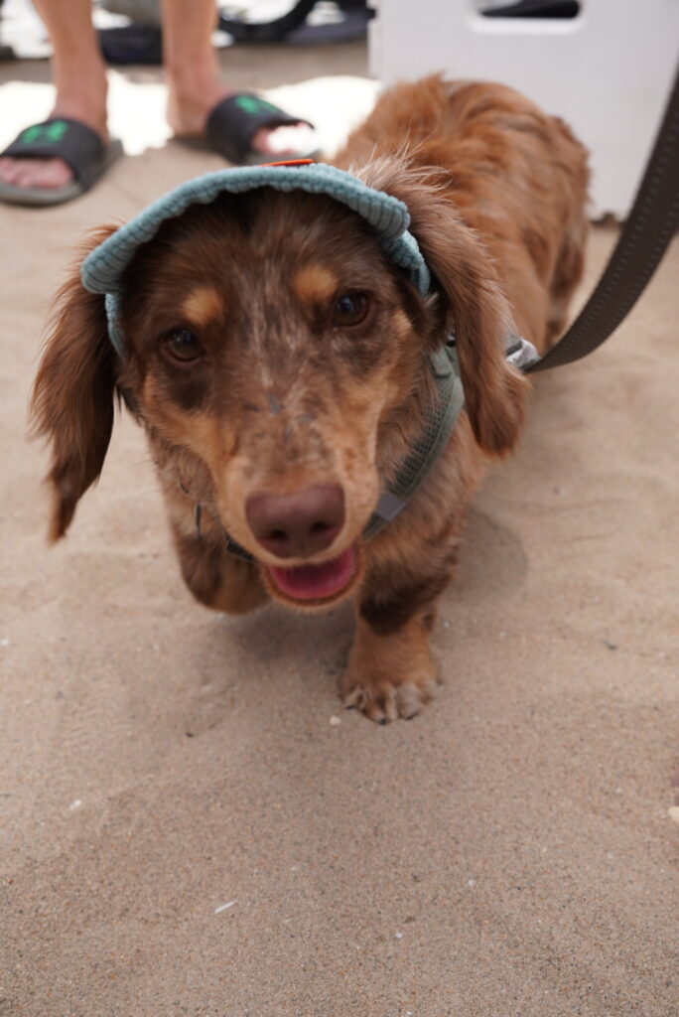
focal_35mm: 40
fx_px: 1131
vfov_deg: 48.4
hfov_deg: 33.4
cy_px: 508
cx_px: 340
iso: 100
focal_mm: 26.7
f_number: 4.5
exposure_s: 1/200
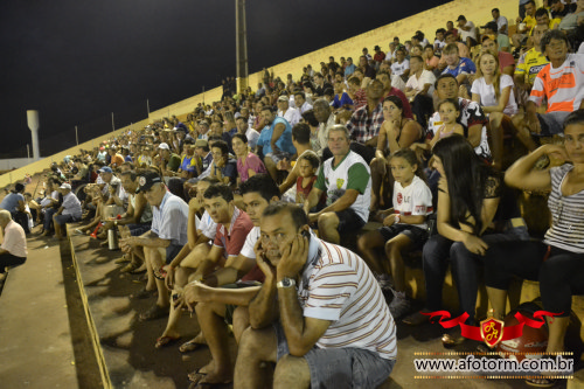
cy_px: 194
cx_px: 292
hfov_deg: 61.9
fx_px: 486
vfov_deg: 43.6
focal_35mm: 30
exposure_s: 1/20
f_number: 3.5
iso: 3200
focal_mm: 20
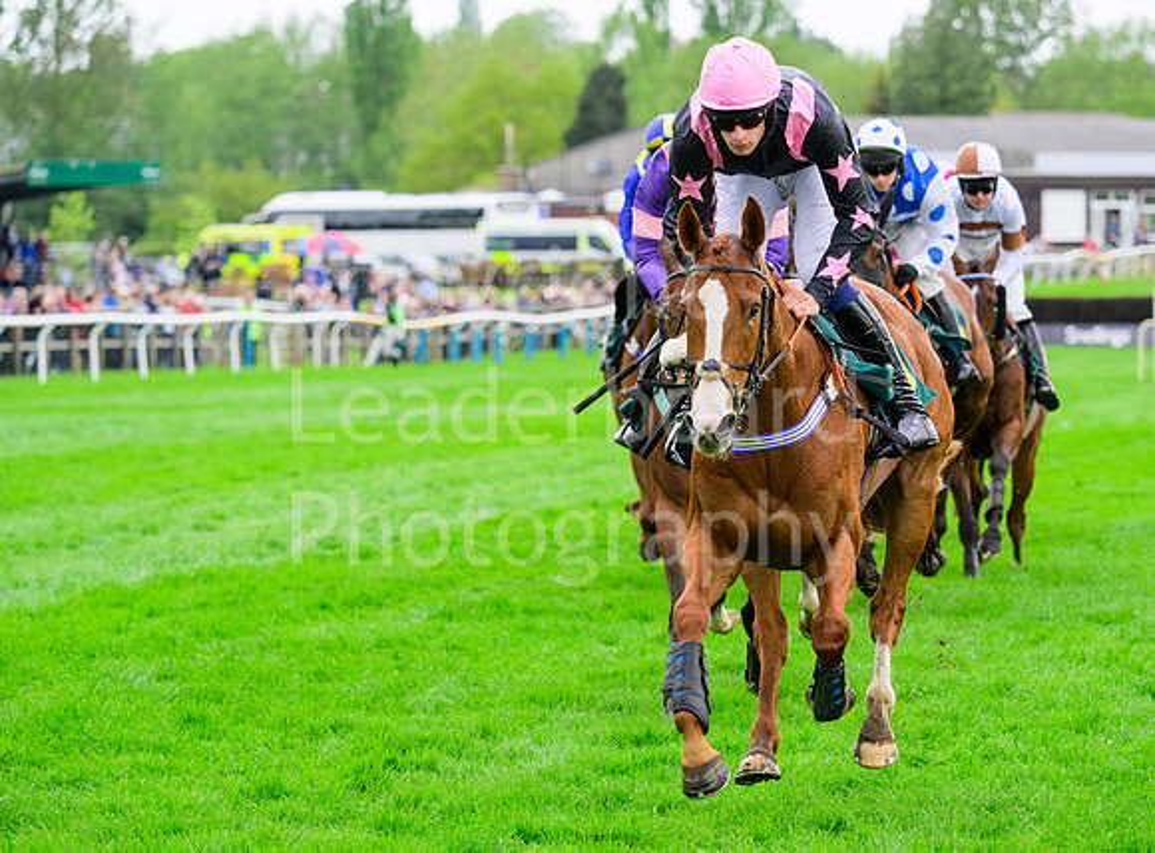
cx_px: 660
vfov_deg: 7.4
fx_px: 6600
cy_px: 413
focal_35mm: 199
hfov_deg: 10.0
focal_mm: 180
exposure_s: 1/1250
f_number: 5.6
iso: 1250
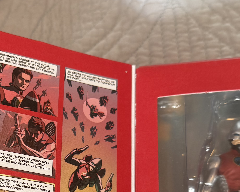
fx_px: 518
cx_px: 25
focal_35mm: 73
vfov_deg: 20.6
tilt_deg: -66.1
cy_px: 172
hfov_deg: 25.3
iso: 125
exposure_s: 1/120
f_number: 1.78
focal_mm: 6.76
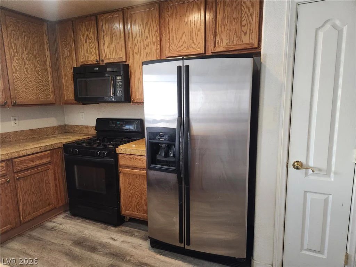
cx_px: 178
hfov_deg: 73.9
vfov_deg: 58.9
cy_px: 134
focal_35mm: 23
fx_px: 237
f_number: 1.8
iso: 640
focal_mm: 5.4
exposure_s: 1/120
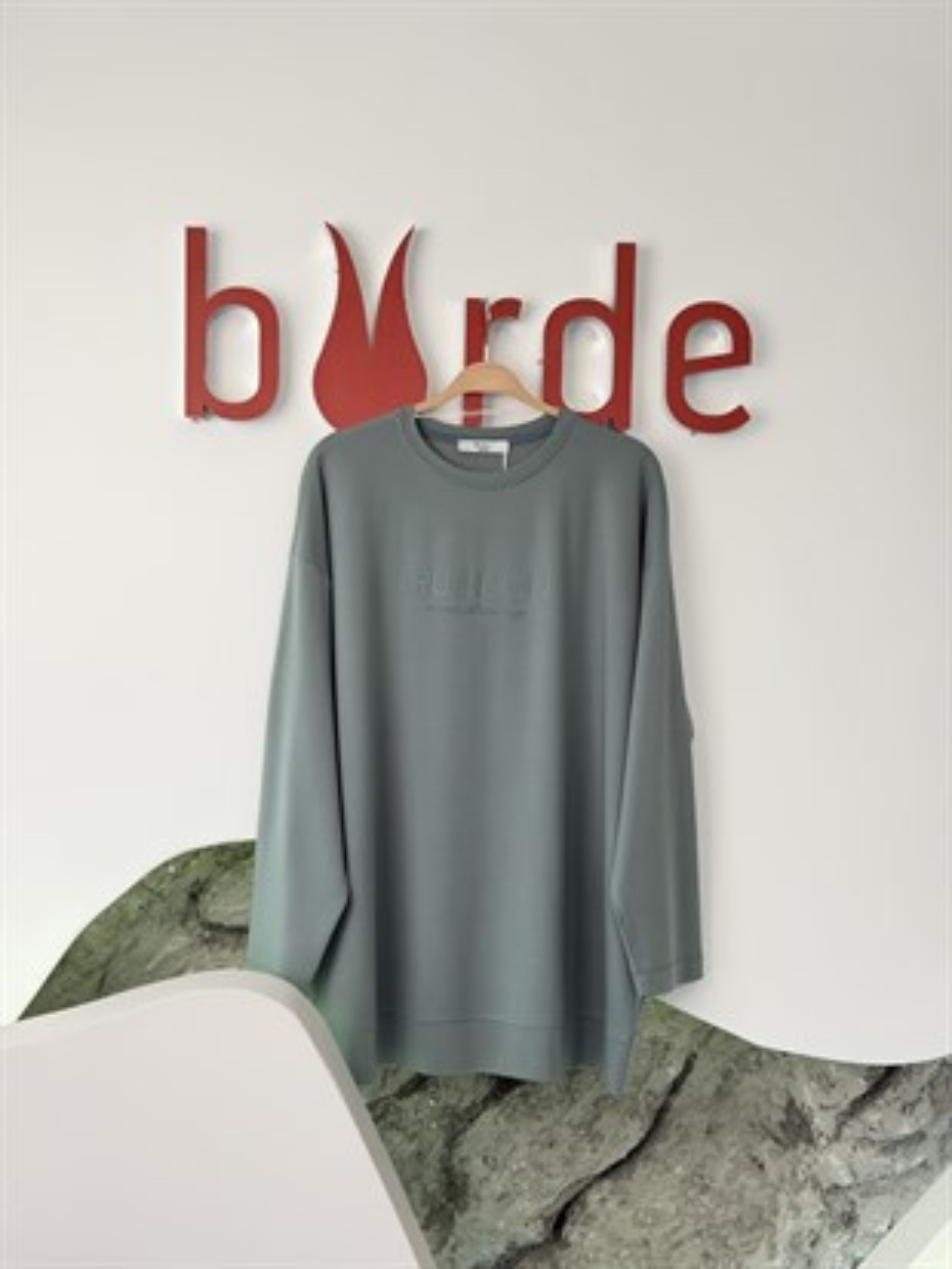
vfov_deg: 39.6
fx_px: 1759
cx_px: 476
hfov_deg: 30.3
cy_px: 634
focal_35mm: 48
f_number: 1.78
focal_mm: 6.76
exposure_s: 1/254
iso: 64
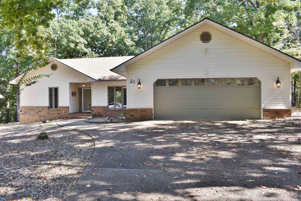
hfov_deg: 67.4
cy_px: 100
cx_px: 150
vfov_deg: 47.9
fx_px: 226
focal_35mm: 27
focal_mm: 18
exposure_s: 1/80
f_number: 7.1
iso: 100
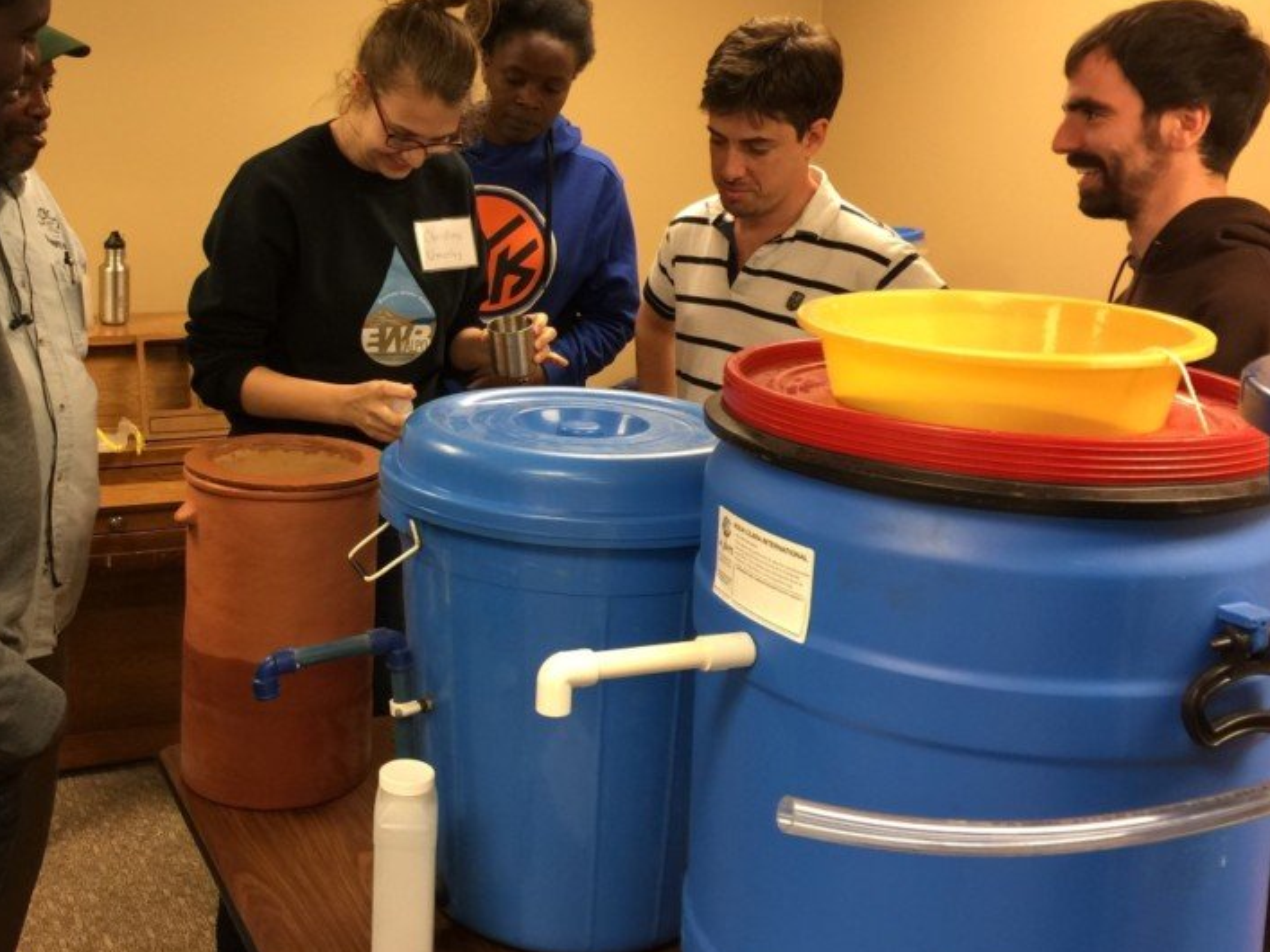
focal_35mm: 42
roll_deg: -3.0
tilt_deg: -7.8
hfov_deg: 44.1
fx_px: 1541
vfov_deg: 33.9
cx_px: 410
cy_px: 284
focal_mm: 4.15
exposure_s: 1/15
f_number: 2.2
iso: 40
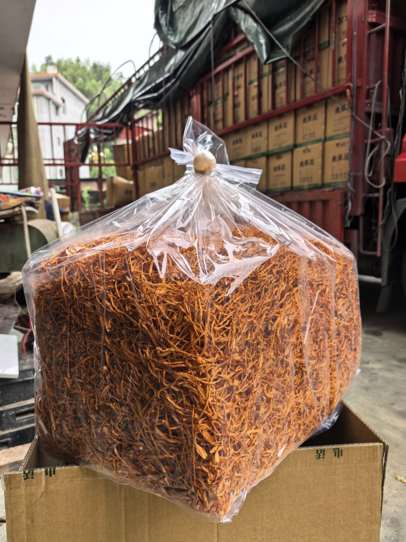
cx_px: 203
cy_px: 271
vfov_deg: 71.6
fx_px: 375
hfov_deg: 56.8
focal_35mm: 24
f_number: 2
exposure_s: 1/235
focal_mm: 6.98
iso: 200
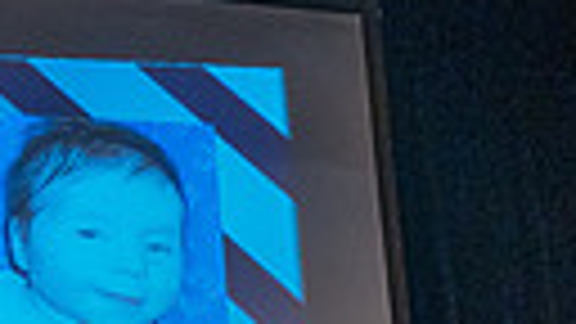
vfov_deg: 9.2
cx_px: -373
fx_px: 1924
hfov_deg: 15.3
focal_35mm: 126
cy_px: 597
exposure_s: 1/160
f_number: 2.8
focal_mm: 24
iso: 2500
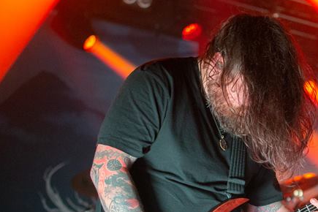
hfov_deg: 23.2
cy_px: 170
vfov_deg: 15.6
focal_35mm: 87
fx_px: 767
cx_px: 239
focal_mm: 35
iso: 1600
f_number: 1.8
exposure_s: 1/400
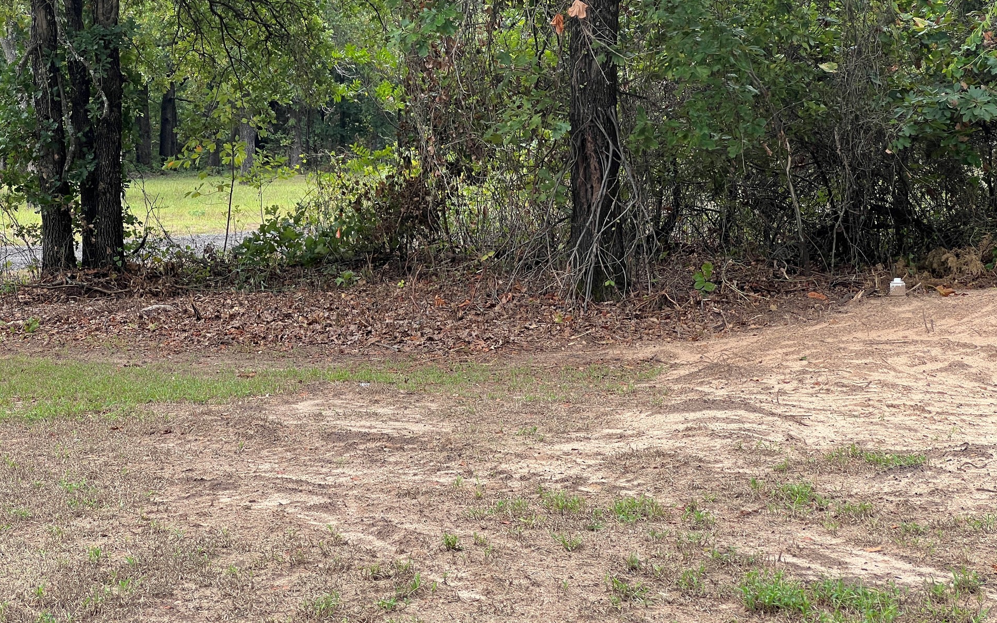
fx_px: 2228
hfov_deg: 25.2
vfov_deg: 15.9
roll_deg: +0.9
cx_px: 497
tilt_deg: -4.1
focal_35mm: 82
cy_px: 294
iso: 32
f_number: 2.8
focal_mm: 9
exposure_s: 1/176
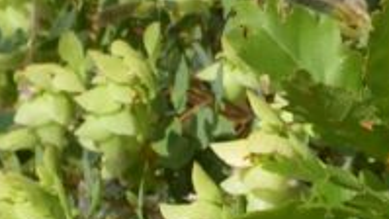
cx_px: 1032
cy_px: 593
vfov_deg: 5.3
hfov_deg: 8.7
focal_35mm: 219
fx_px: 2259
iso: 320
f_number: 25
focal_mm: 32
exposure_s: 1/125
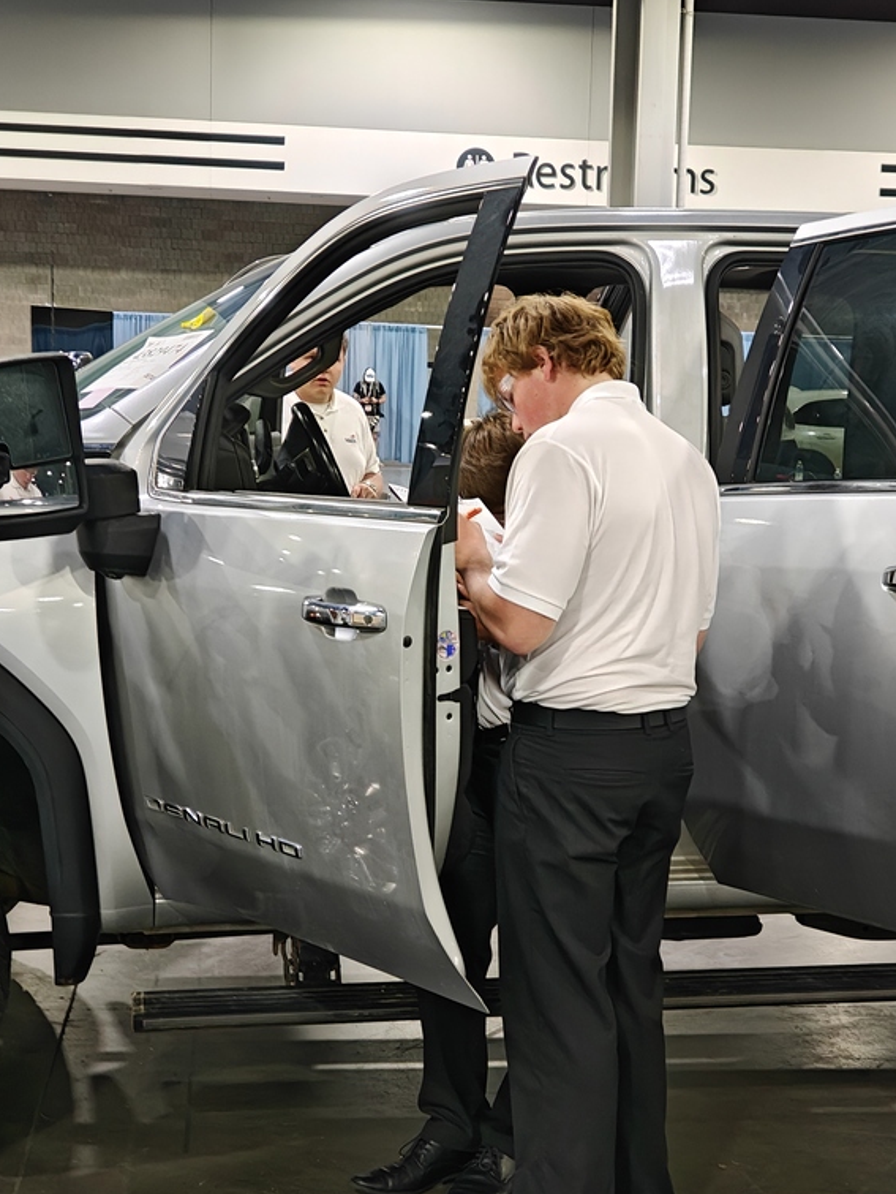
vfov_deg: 31.6
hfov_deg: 24.0
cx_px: 559
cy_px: 732
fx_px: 2103
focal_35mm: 61
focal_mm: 7.1
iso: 800
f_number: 2
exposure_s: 1/45
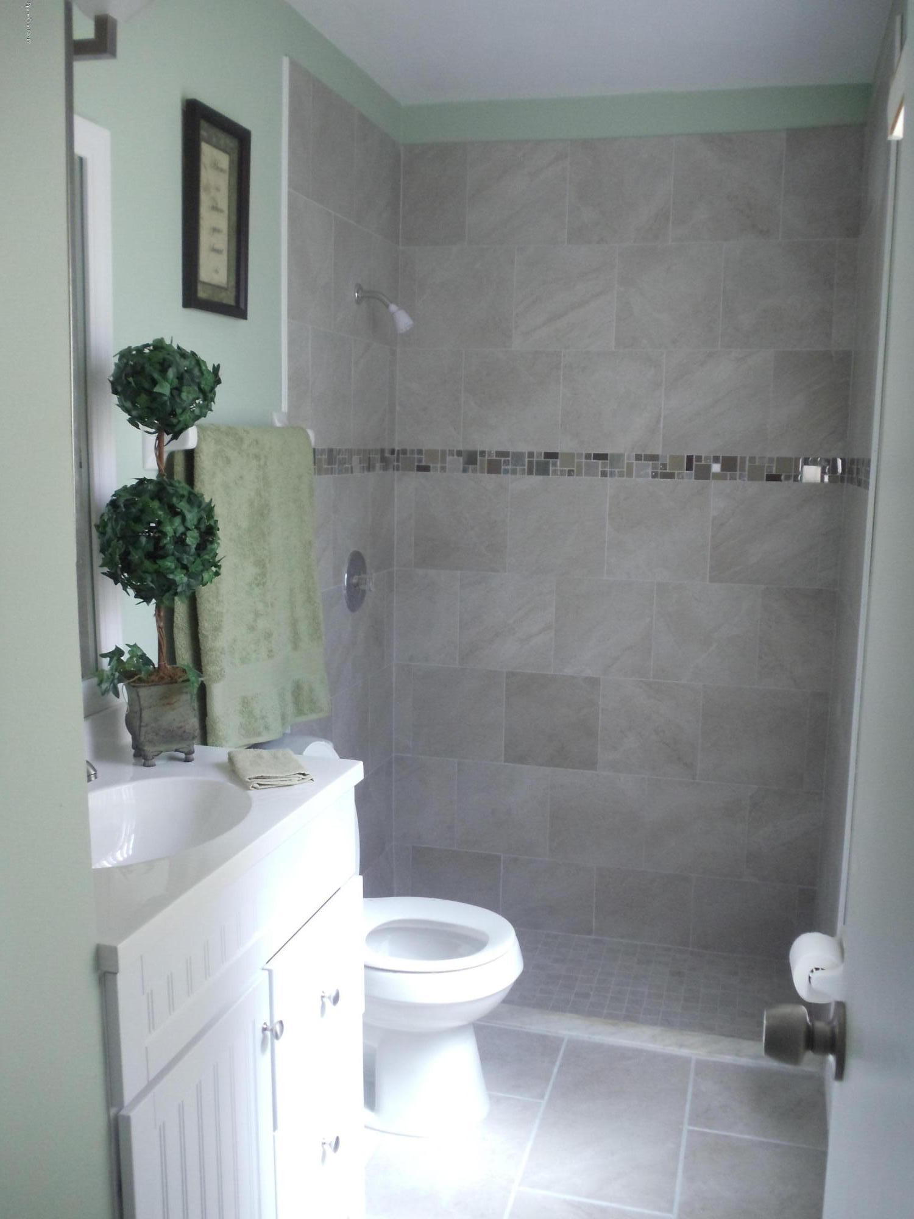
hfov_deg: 32.9
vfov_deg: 42.9
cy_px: 610
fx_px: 1549
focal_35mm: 44
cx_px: 457
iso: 400
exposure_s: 1/125
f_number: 3.5
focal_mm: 6
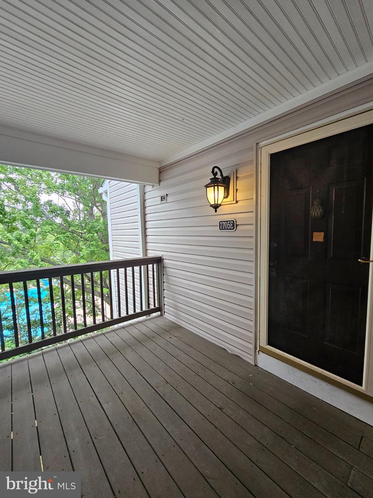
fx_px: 187
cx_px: 186
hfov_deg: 89.9
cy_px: 249
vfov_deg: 106.2
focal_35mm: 13
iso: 125
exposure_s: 1/77.4
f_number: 2.2
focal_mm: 2.2
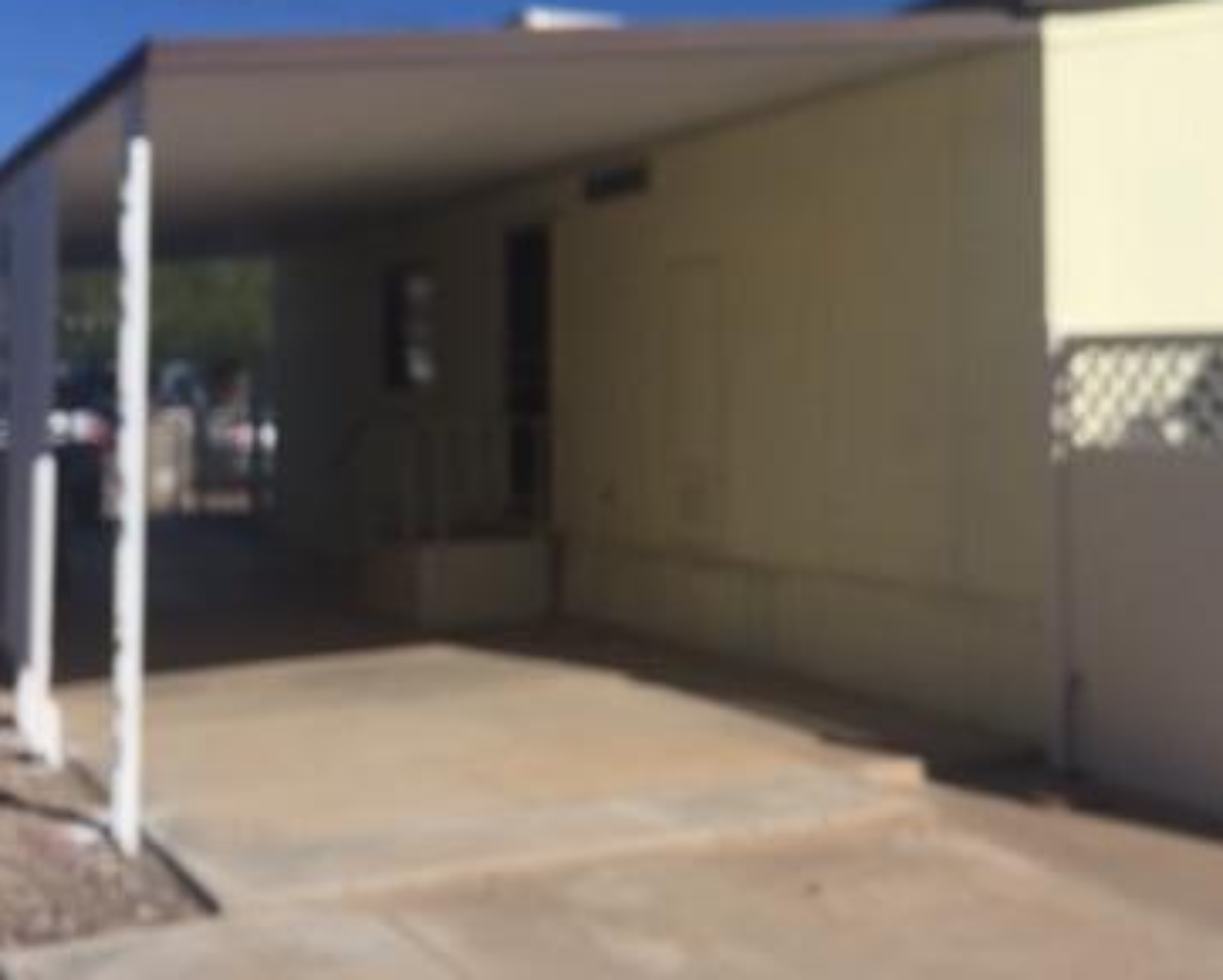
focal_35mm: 50
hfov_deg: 37.1
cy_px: 385
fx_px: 1811
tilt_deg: +1.3
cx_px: 774
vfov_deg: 30.2
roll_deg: -0.2
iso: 32
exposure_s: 1/4405
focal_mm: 4.15
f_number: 2.2
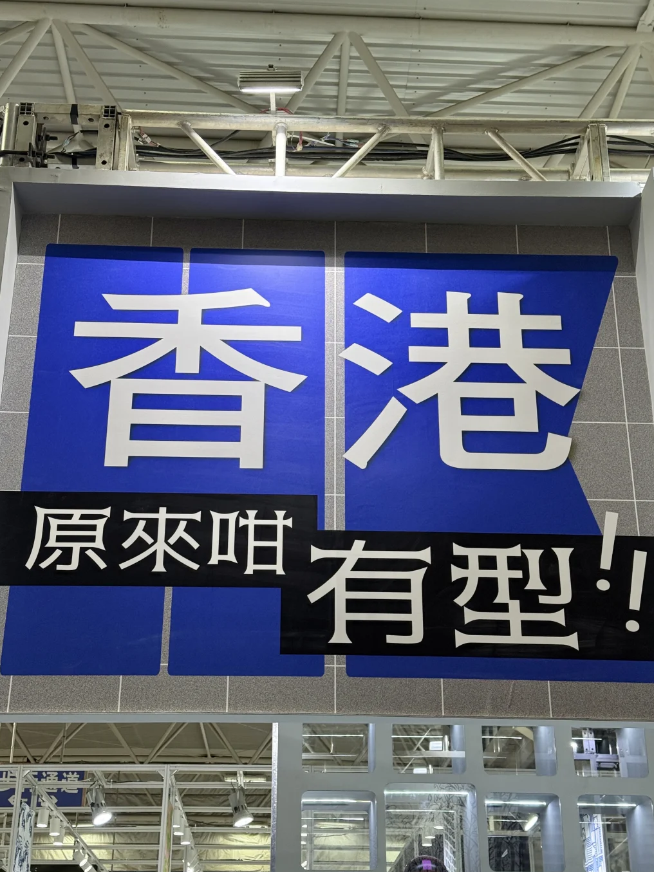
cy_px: 452
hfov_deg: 28.6
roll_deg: -1.1
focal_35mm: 51
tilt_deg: +26.3
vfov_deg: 37.5
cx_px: 317
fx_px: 1285
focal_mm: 6.76
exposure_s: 1/141
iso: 100
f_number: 1.78
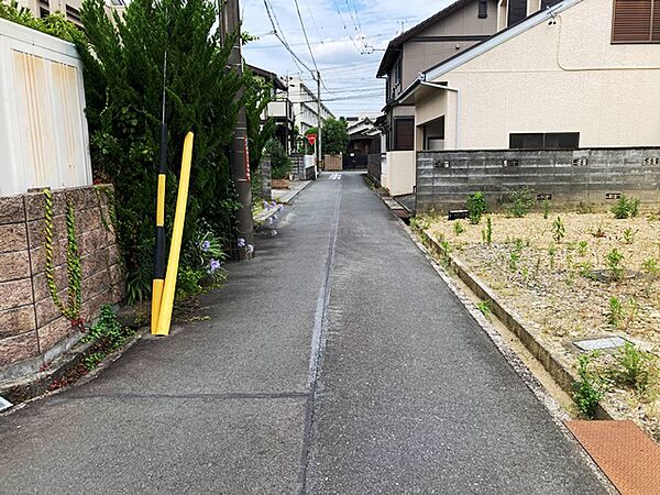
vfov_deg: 49.7
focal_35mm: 28
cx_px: 330
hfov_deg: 63.4
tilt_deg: -8.2
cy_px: 248
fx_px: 534
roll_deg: +0.4
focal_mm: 3.99
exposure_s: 1/979
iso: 20
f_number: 1.8
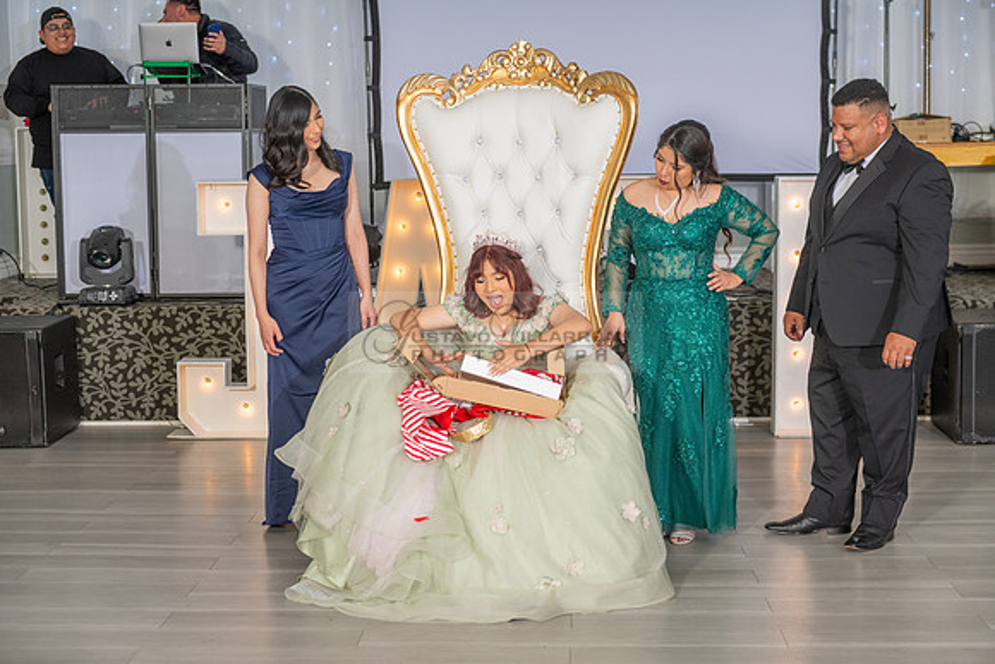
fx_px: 1659
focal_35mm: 60
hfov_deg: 33.4
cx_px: 498
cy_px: 332
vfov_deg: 22.6
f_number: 3.5
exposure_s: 1/200
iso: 500
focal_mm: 60
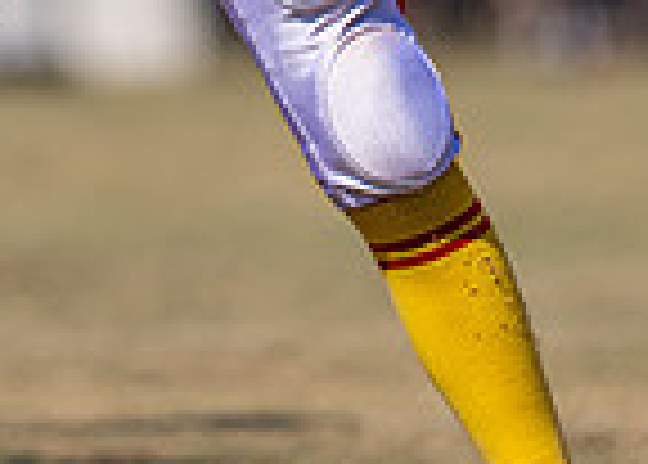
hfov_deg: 2.1
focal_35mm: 945
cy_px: -510
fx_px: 17400
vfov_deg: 1.5
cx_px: 128
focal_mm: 200
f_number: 2.8
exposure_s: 1/3200
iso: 125
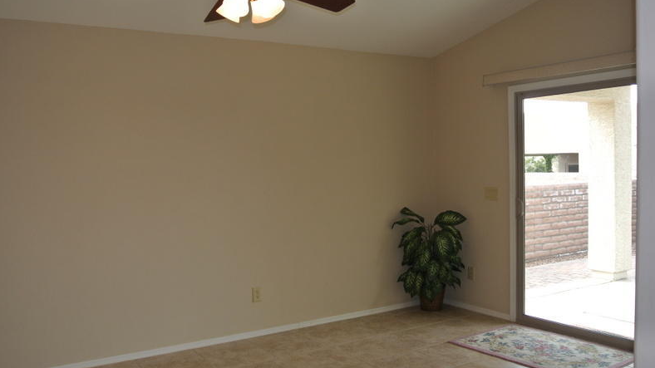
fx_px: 573
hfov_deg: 59.5
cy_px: 199
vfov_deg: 35.6
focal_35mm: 33
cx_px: 330
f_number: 3.8
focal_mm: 11.8
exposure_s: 1/60
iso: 110
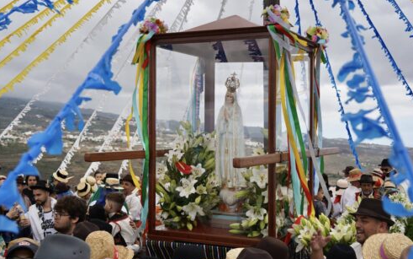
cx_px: 193
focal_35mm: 48
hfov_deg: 41.8
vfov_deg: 26.9
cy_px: 121
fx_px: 540
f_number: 4.5
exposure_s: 1/320
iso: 100
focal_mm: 37
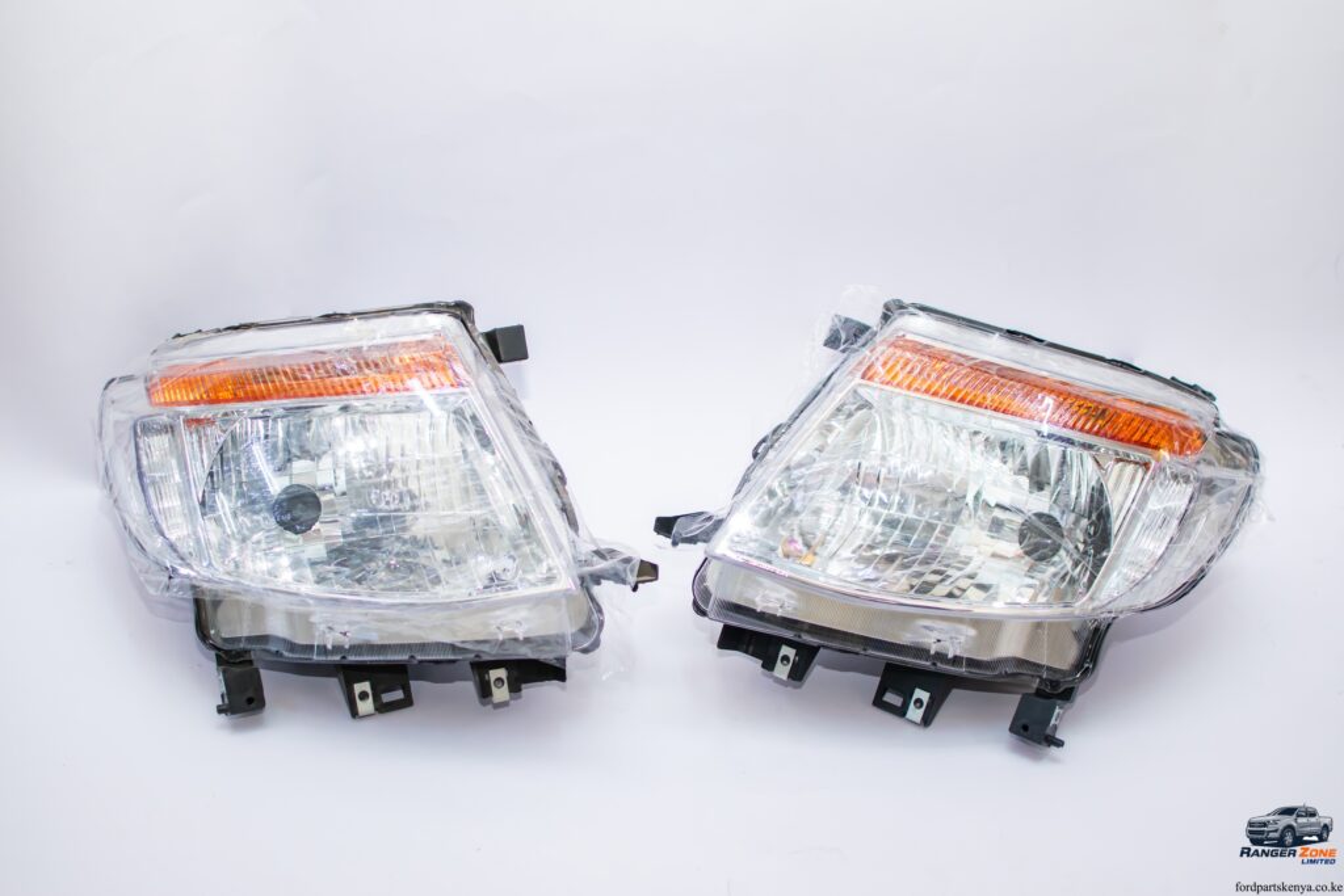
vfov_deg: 25.8
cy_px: 448
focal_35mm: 52
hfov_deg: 37.8
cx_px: 672
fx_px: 1960
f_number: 2
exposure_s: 1/100
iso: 640
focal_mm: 35
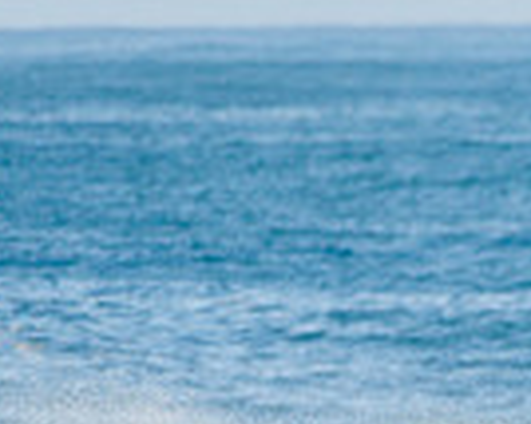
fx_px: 31974
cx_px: 741
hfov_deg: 1.0
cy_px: 703
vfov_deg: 0.8
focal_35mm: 2036
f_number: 5.6
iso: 280
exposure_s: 1/1600
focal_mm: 500
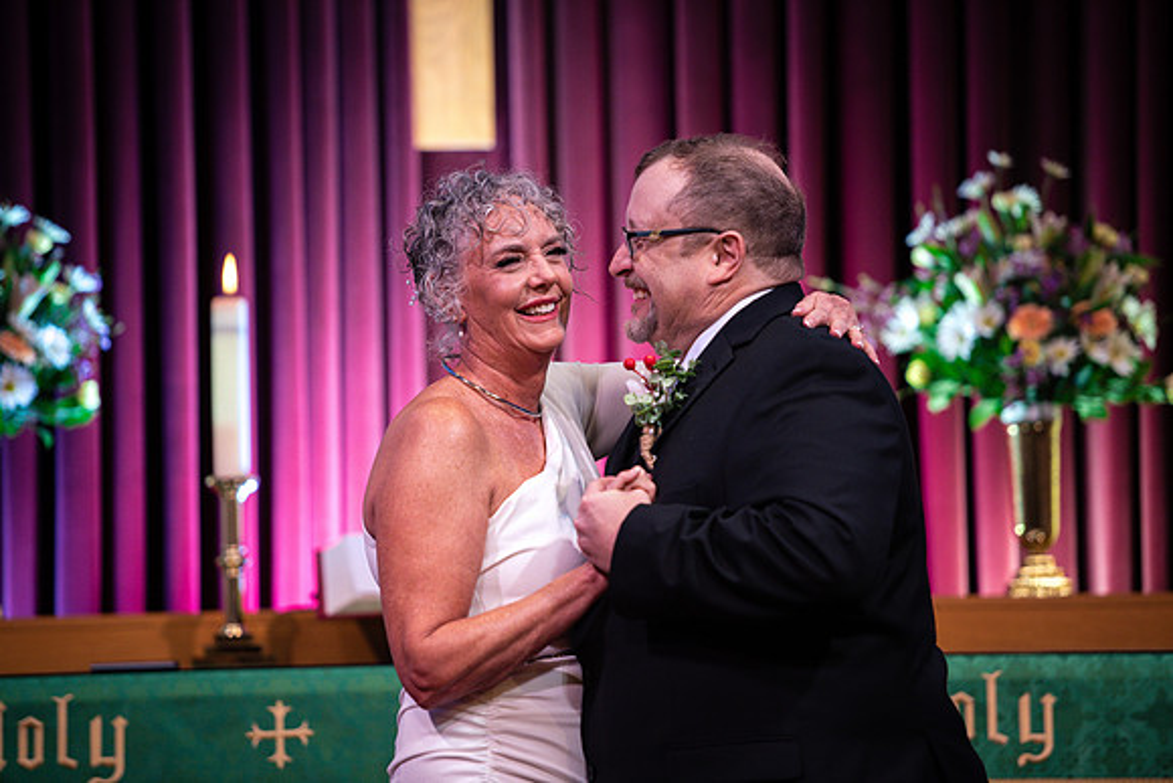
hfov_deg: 11.7
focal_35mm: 175
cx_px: 586
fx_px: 5703
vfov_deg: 7.9
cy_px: 392
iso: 800
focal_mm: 175
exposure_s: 1/200
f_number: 2.8
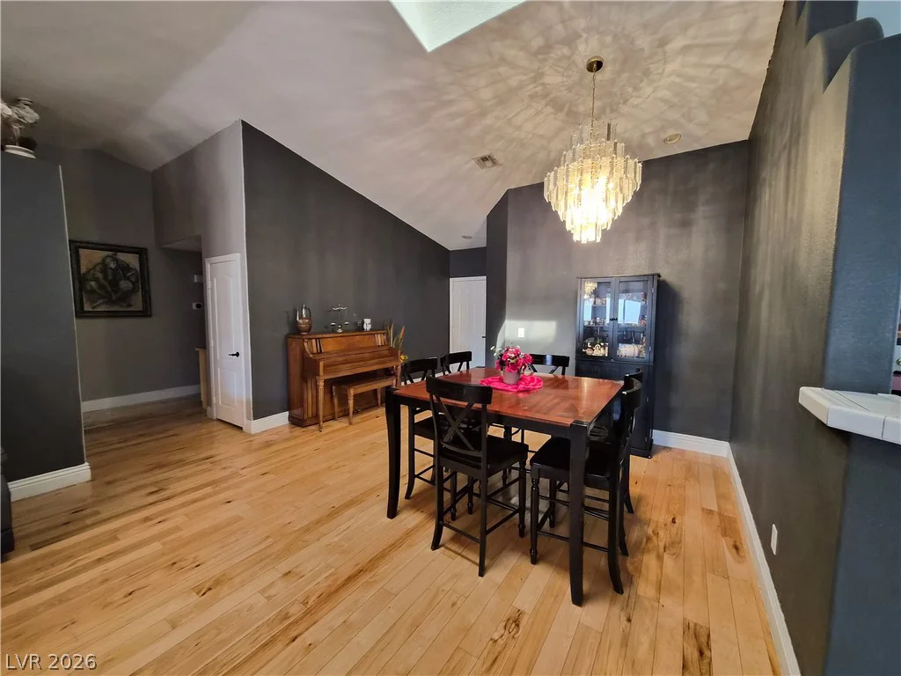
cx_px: 450
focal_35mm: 13
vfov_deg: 89.9
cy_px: 338
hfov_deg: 106.2
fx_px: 338
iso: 500
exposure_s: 1/60
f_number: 2.2
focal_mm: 1.7
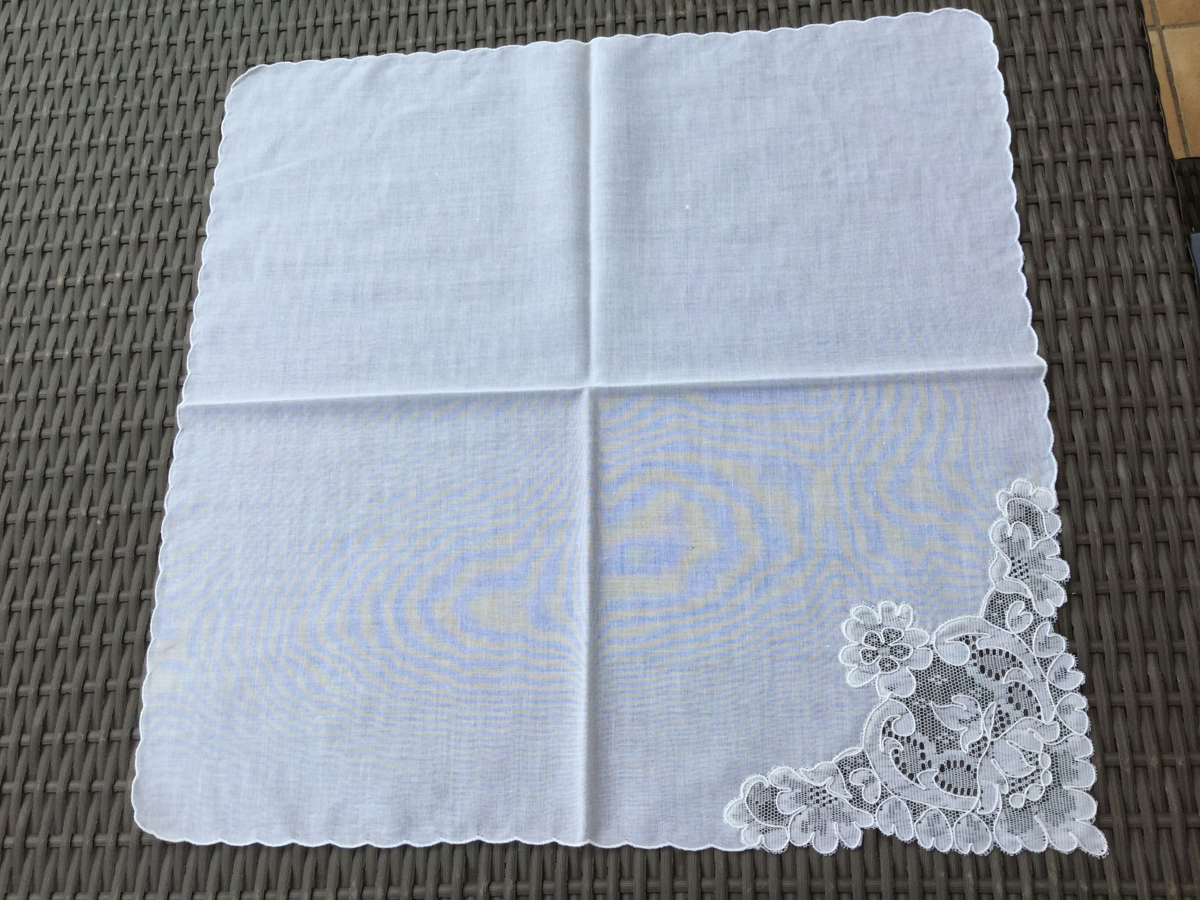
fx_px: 1075
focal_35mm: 31
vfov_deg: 45.4
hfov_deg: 58.4
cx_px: 600
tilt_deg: -70.3
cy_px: 450
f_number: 2.4
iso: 25
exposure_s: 1/776
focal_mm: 3.3
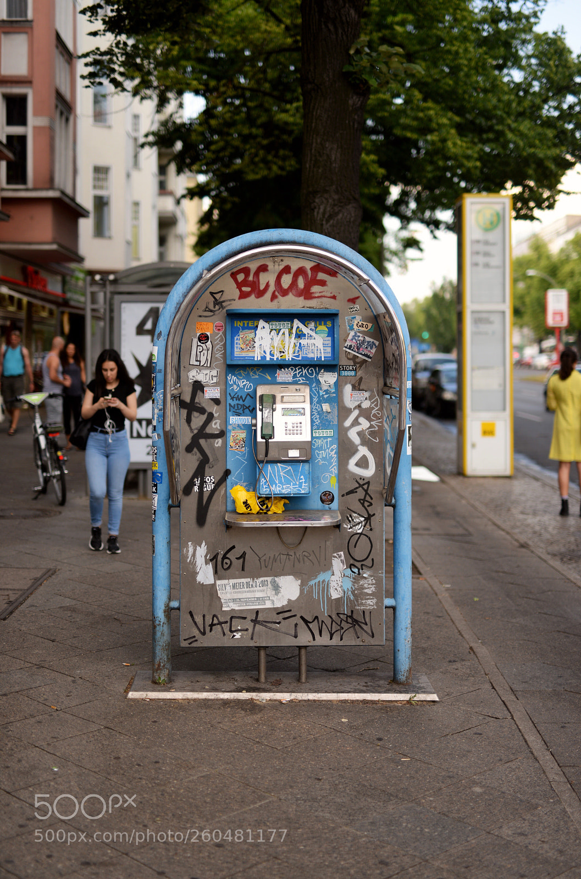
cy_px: 440
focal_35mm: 50
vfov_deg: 39.7
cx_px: 290
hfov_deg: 26.8
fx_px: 1218
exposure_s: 1/1250
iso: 100
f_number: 1.4
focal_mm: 50
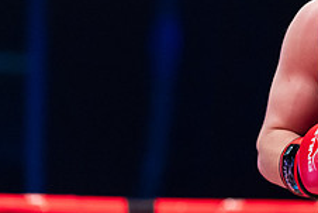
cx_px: 360
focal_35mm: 257
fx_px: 2272
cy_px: 61
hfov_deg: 7.9
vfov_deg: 5.4
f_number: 2.5
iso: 3200
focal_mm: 100
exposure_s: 1/1000
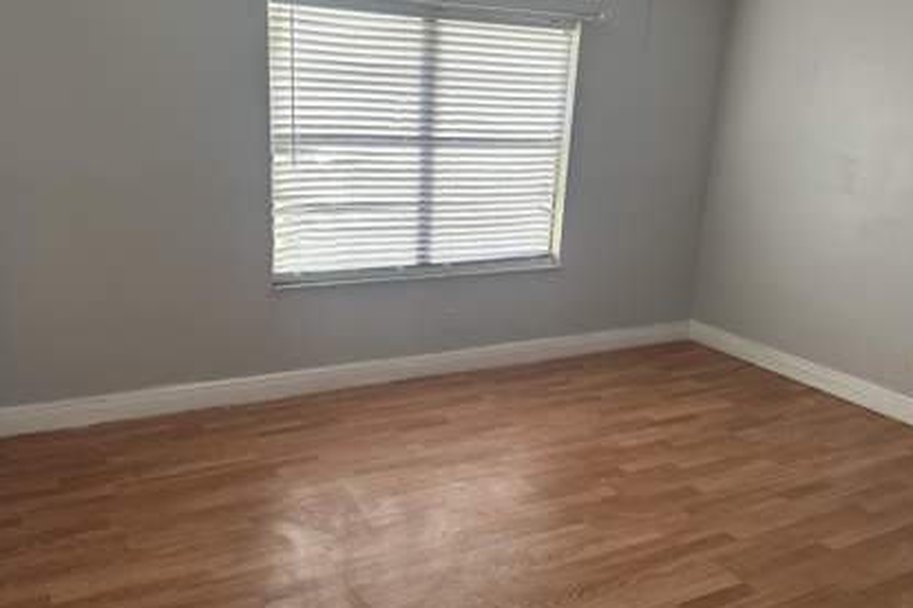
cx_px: 407
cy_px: 273
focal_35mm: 29
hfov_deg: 63.5
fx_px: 735
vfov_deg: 44.9
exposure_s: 1/149
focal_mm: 6.86
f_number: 1.78
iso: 100
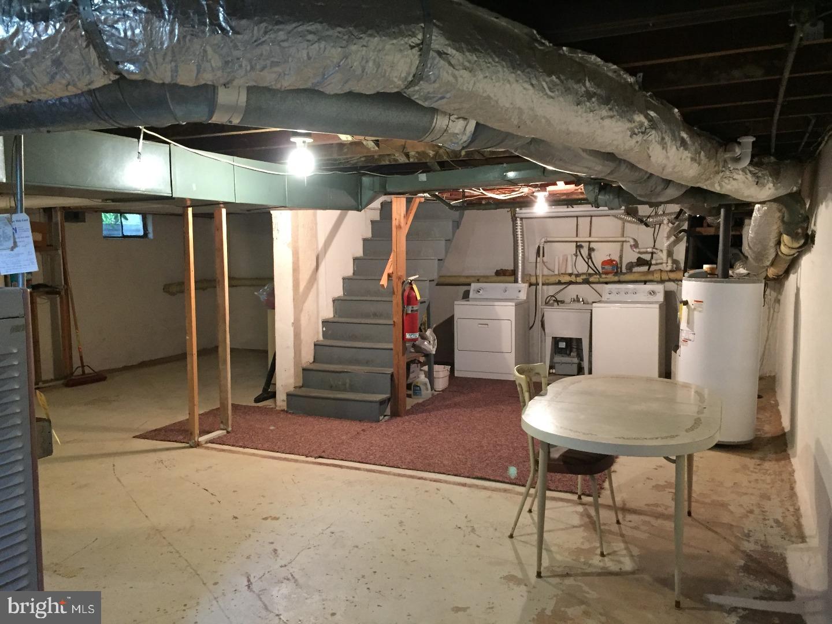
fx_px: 697
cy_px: 312
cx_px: 416
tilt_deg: -6.5
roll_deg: -0.7
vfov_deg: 48.2
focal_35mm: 29
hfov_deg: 61.7
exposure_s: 1/15
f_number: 2.2
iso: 250
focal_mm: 4.15
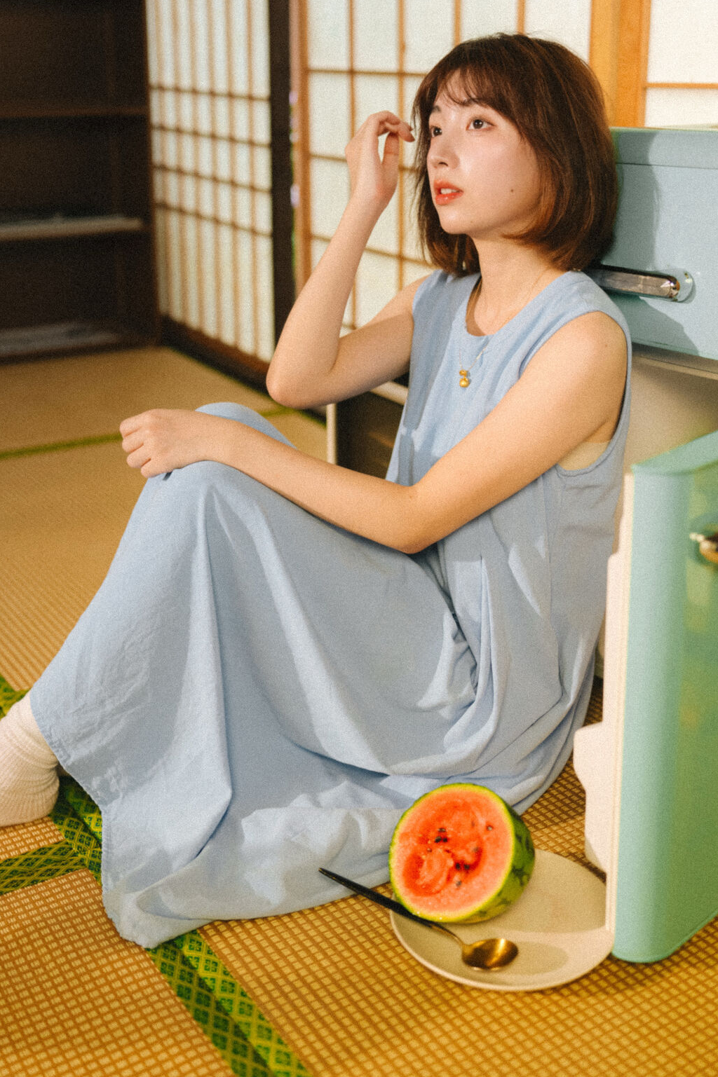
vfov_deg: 47.3
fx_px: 1227
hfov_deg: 32.6
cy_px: 459
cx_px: 398
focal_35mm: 41
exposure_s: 1/1000
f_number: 2
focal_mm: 35
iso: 400
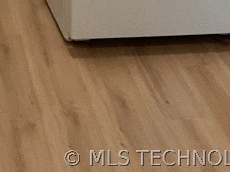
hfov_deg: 15.4
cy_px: -181
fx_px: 797
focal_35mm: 120
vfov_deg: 11.1
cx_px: -93
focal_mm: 3
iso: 160
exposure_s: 1/60
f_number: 1.8
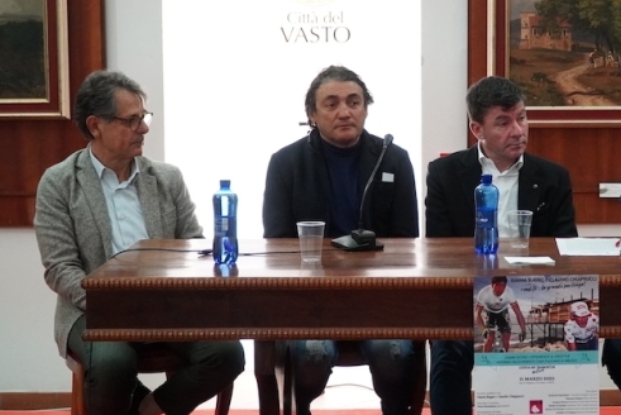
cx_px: 460
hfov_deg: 26.4
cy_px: 182
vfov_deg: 18.0
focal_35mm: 76
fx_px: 1309
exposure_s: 1/60
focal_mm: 31
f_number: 4
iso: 4000
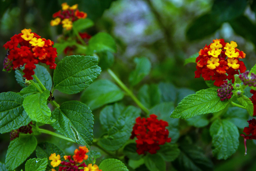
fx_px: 391
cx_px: 128
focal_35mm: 55
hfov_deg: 36.3
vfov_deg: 24.6
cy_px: 86
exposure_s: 1/400
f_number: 10
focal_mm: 55
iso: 1600
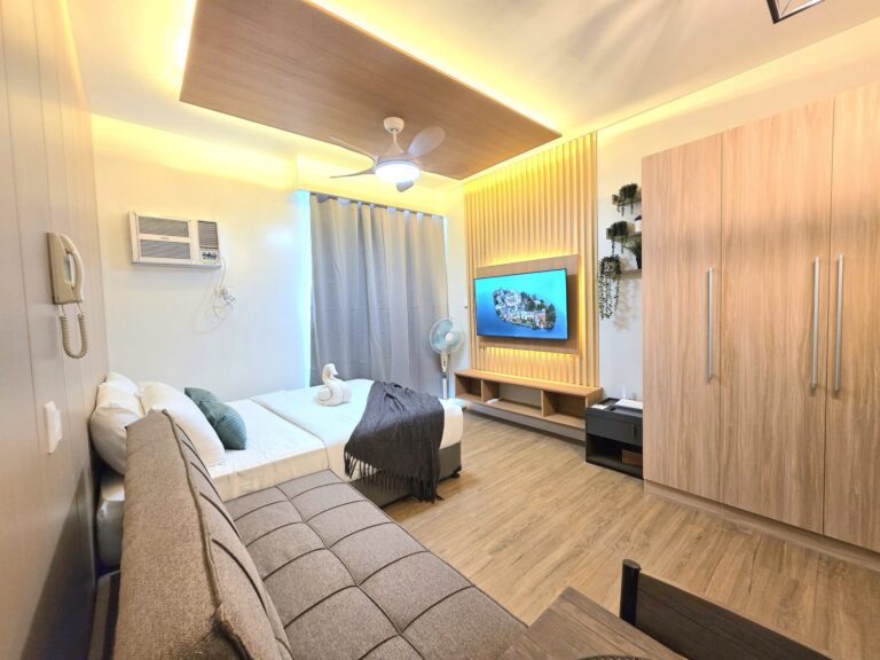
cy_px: 330
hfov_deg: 106.2
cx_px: 440
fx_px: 330
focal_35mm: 13
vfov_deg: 89.9
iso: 200
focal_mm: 2.2
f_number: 1.9
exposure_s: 1/120
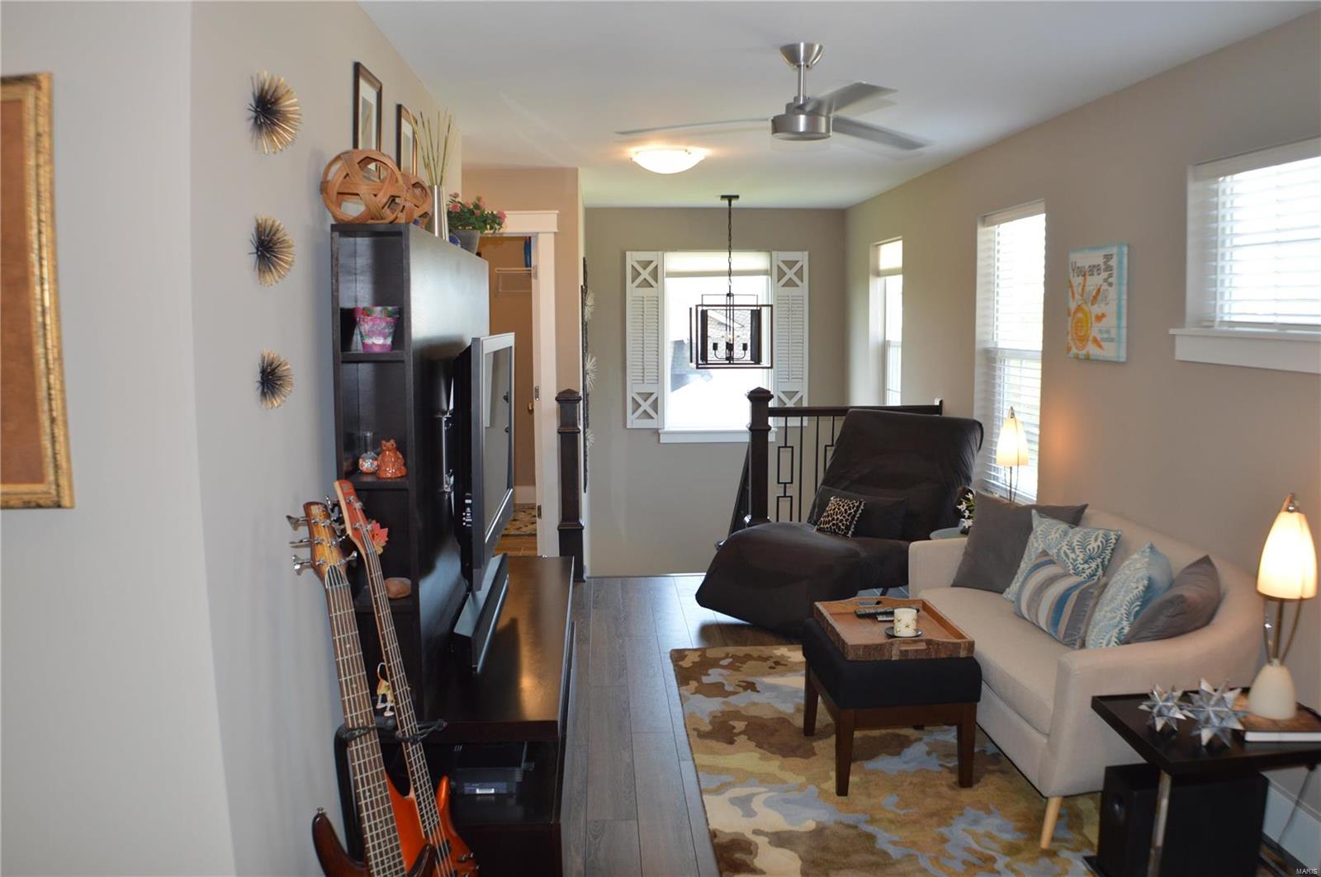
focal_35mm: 36
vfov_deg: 36.8
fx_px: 1320
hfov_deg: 53.2
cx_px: 660
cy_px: 438
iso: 400
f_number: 4
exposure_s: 1/80
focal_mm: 24
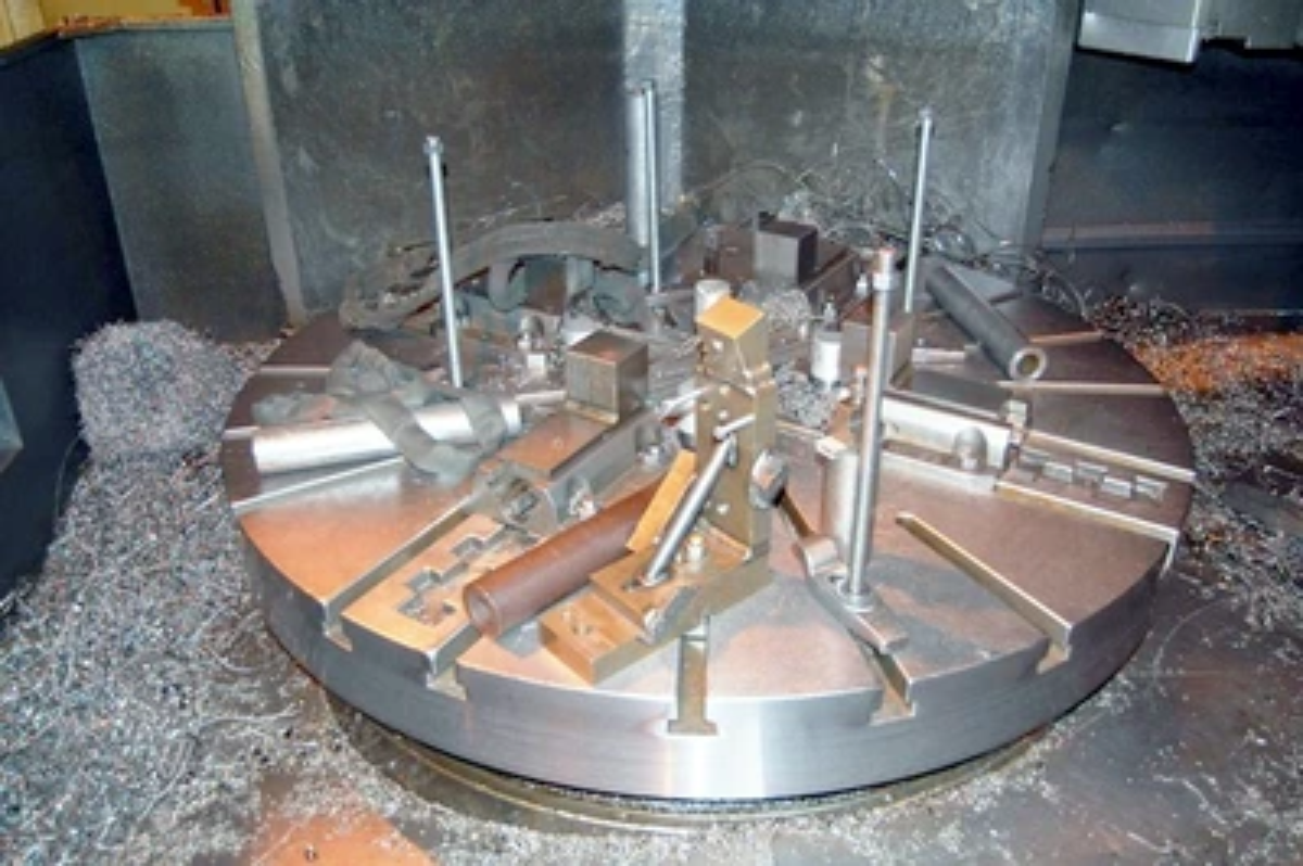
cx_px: 652
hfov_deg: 62.0
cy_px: 433
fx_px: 1085
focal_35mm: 30
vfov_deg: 43.5
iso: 400
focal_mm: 20
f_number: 3.8
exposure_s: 1/60
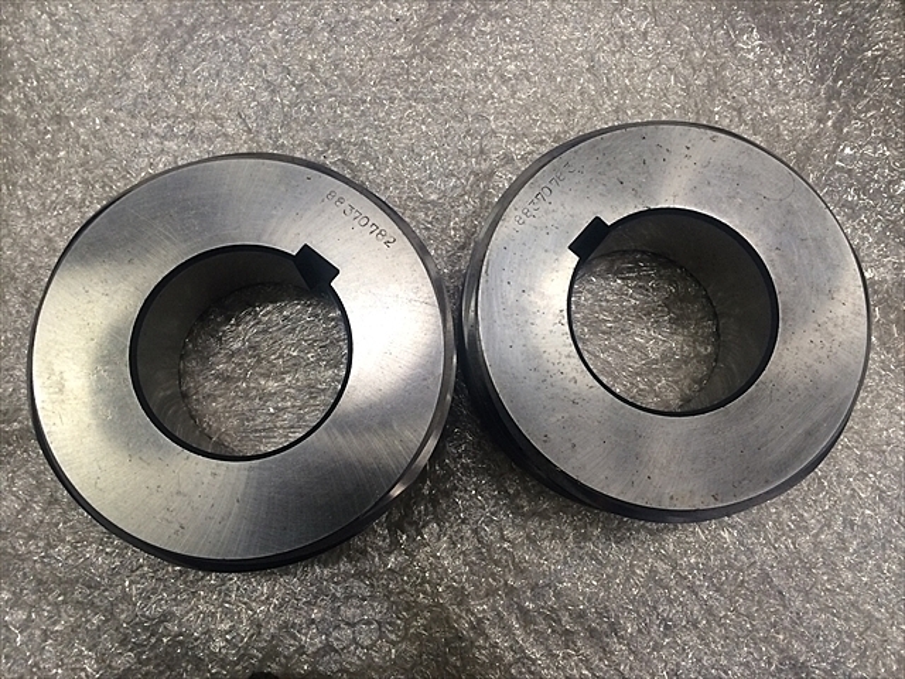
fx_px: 758
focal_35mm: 29
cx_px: 452
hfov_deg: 61.7
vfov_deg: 48.2
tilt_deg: -81.8
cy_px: 340
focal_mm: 4.15
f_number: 2.2
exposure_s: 1/30
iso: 40
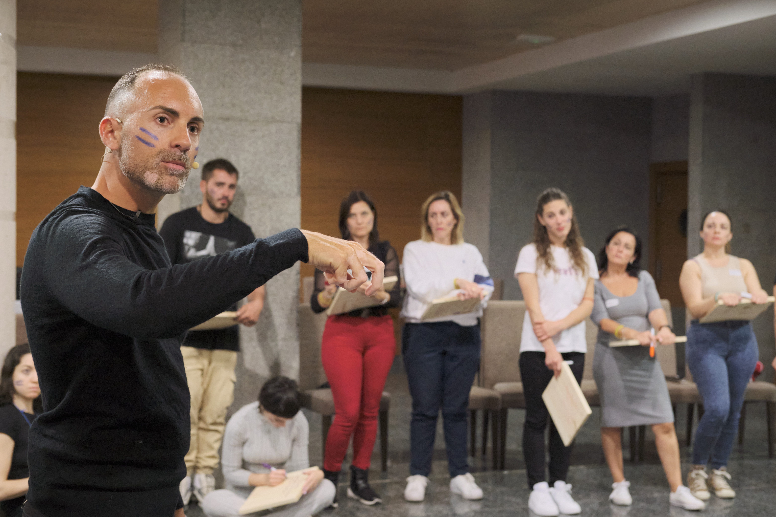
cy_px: 258
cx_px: 388
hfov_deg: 37.5
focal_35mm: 53
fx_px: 1142
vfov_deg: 25.5
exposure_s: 1/50
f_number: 4
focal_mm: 35
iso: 2500
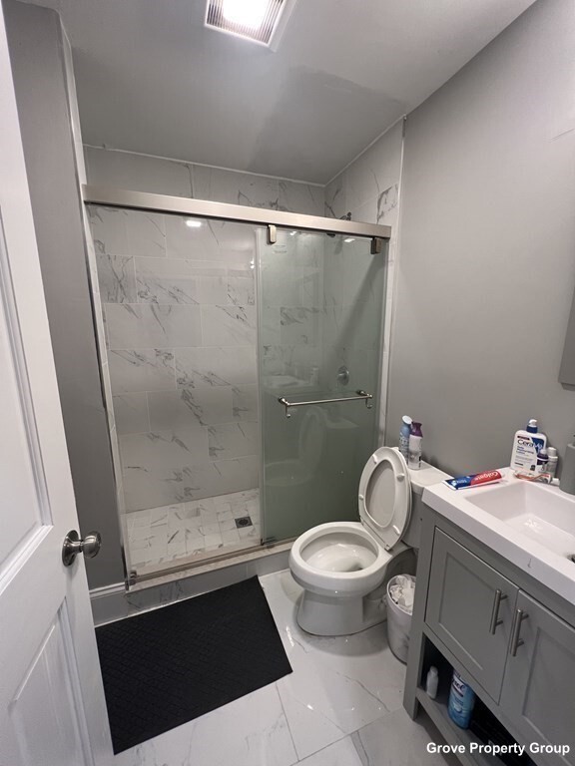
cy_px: 383
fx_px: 288
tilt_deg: -9.6
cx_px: 288
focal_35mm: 13
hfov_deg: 89.9
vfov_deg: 106.2
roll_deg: +1.1
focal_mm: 1.57
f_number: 1.8
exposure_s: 1/60
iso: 125
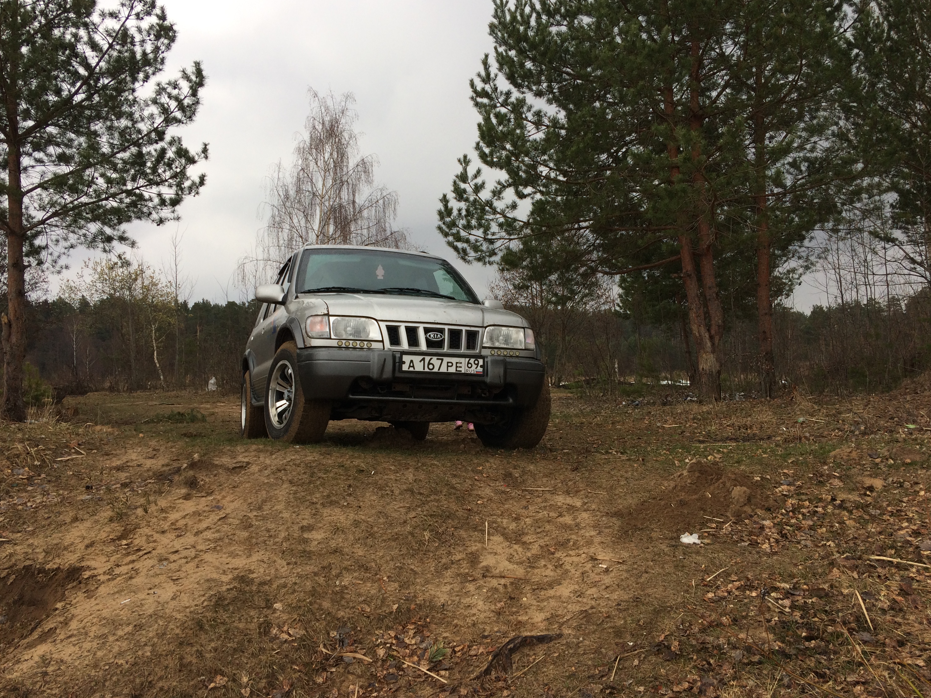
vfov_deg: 44.2
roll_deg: +1.8
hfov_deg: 56.8
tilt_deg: +2.8
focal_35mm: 32
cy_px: 338
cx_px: 447
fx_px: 861
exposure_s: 1/211
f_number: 2.2
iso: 32
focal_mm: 4.15
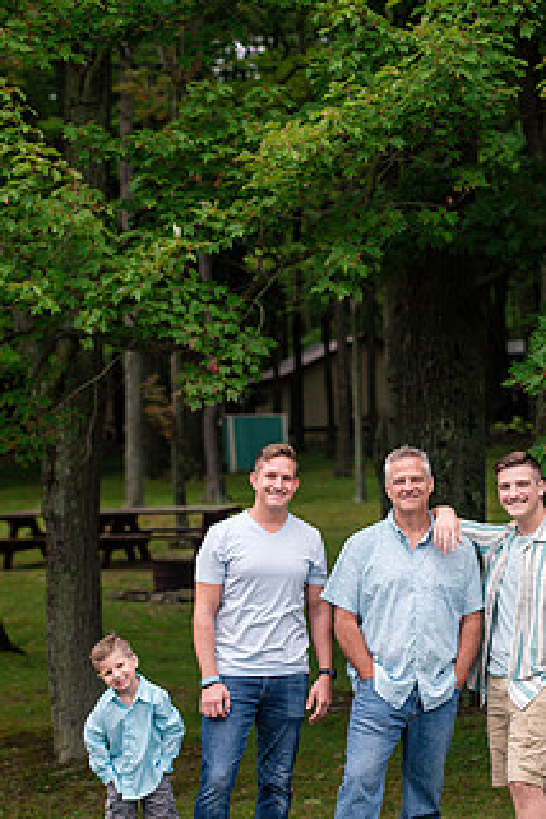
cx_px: 380
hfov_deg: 13.9
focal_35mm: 98
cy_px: 462
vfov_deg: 20.8
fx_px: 2229
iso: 1000
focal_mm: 70
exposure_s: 1/1000
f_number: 3.5
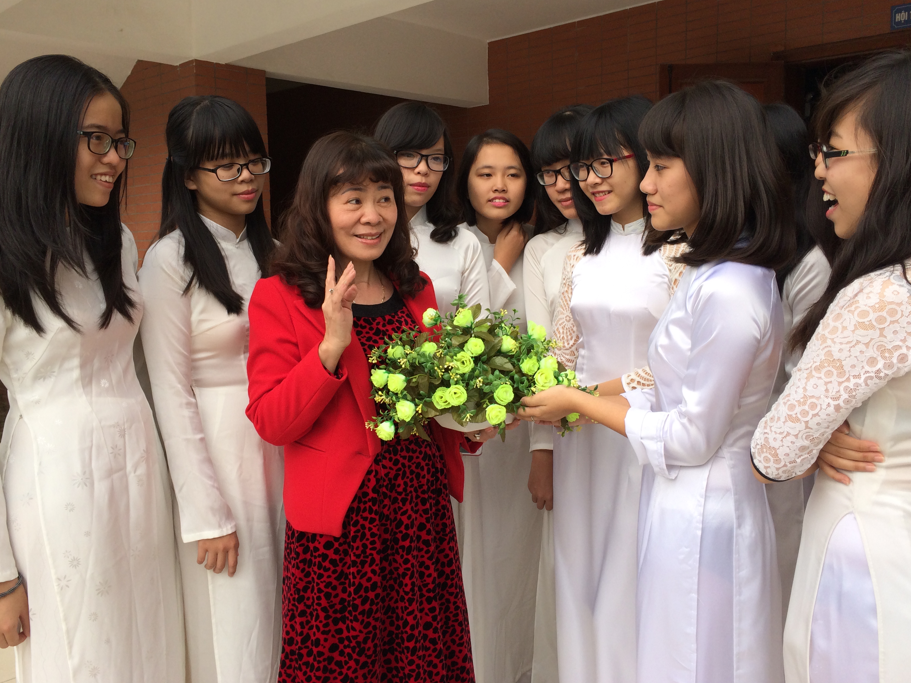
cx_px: 450
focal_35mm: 33
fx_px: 868
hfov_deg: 55.4
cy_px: 326
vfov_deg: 42.9
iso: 40
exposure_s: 1/1414
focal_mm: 4.12
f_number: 2.2
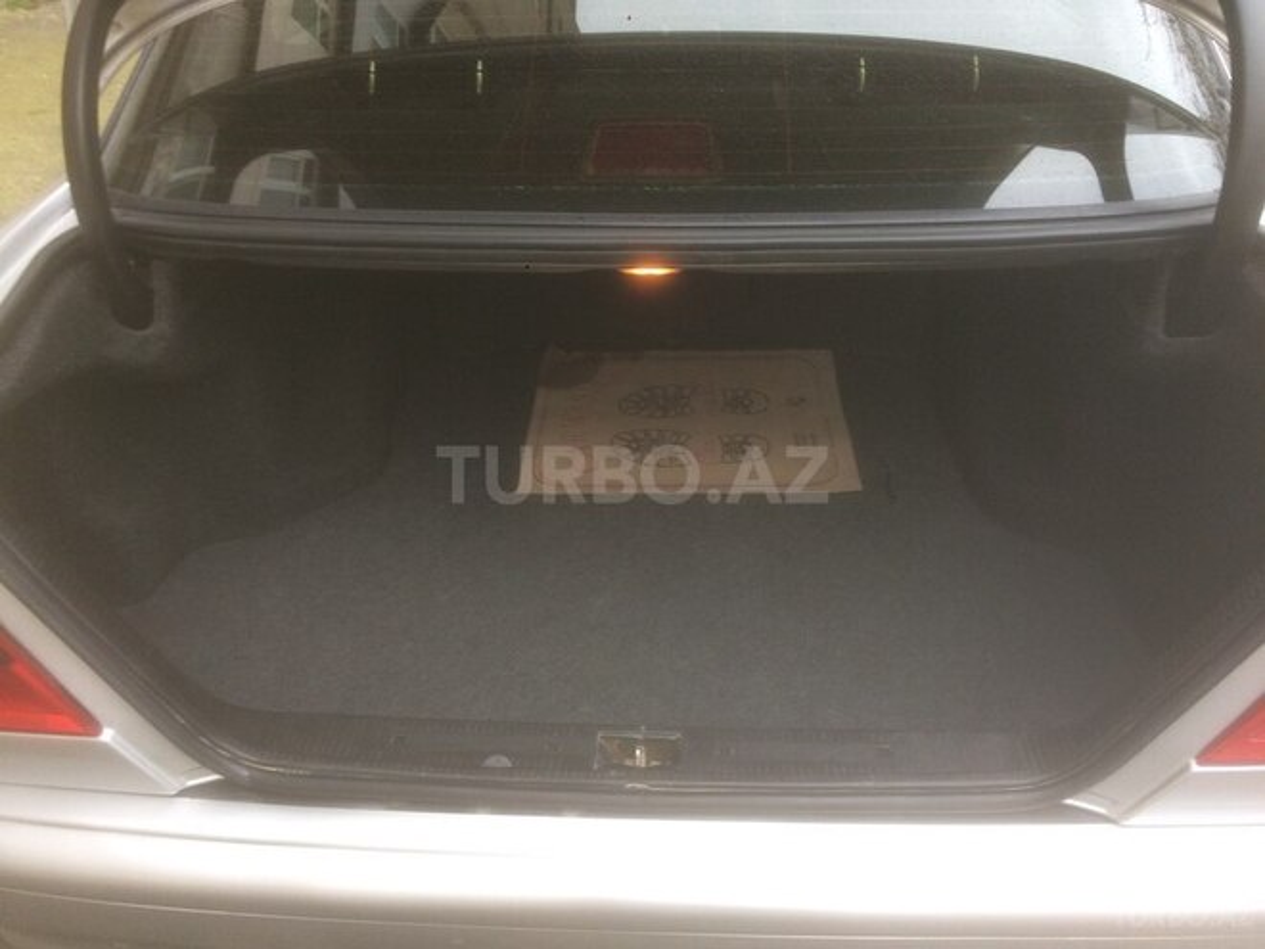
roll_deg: -0.7
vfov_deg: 48.2
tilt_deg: -30.0
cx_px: 632
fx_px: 1060
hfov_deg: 61.7
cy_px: 474
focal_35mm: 29
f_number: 2.2
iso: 64
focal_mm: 4.15
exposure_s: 1/33
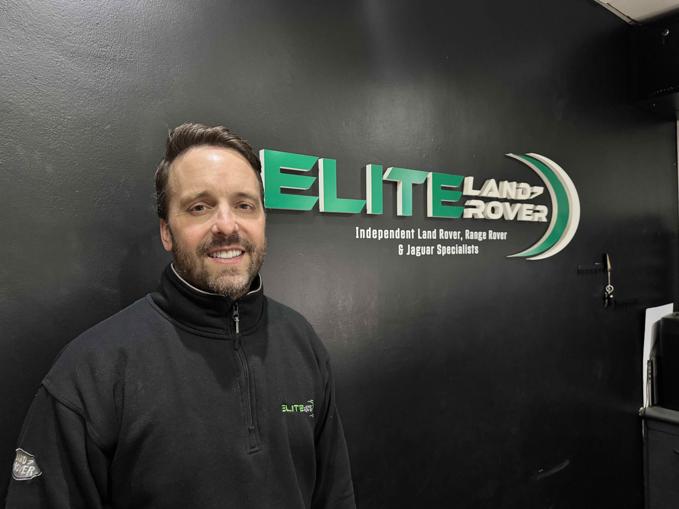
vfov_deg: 56.8
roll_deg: +0.8
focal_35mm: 24
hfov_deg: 71.6
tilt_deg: +0.3
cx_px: 340
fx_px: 471
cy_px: 254
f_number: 1.78
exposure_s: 1/33
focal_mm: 6.76
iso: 640
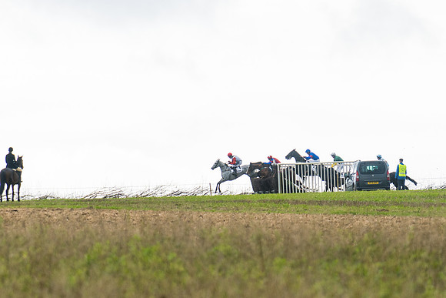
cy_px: 149
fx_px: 7295
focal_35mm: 589
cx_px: 313
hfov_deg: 3.5
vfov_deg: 2.3
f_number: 4
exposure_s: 1/2000
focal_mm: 280
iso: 500
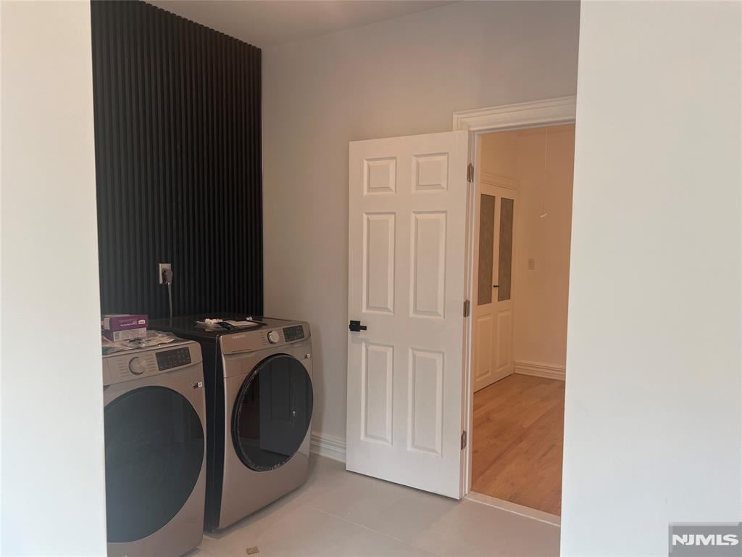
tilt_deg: -4.2
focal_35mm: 26
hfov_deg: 67.3
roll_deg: -1.1
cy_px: 278
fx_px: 557
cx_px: 371
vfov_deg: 53.1
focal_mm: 5.7
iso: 100
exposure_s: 1/120
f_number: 1.5
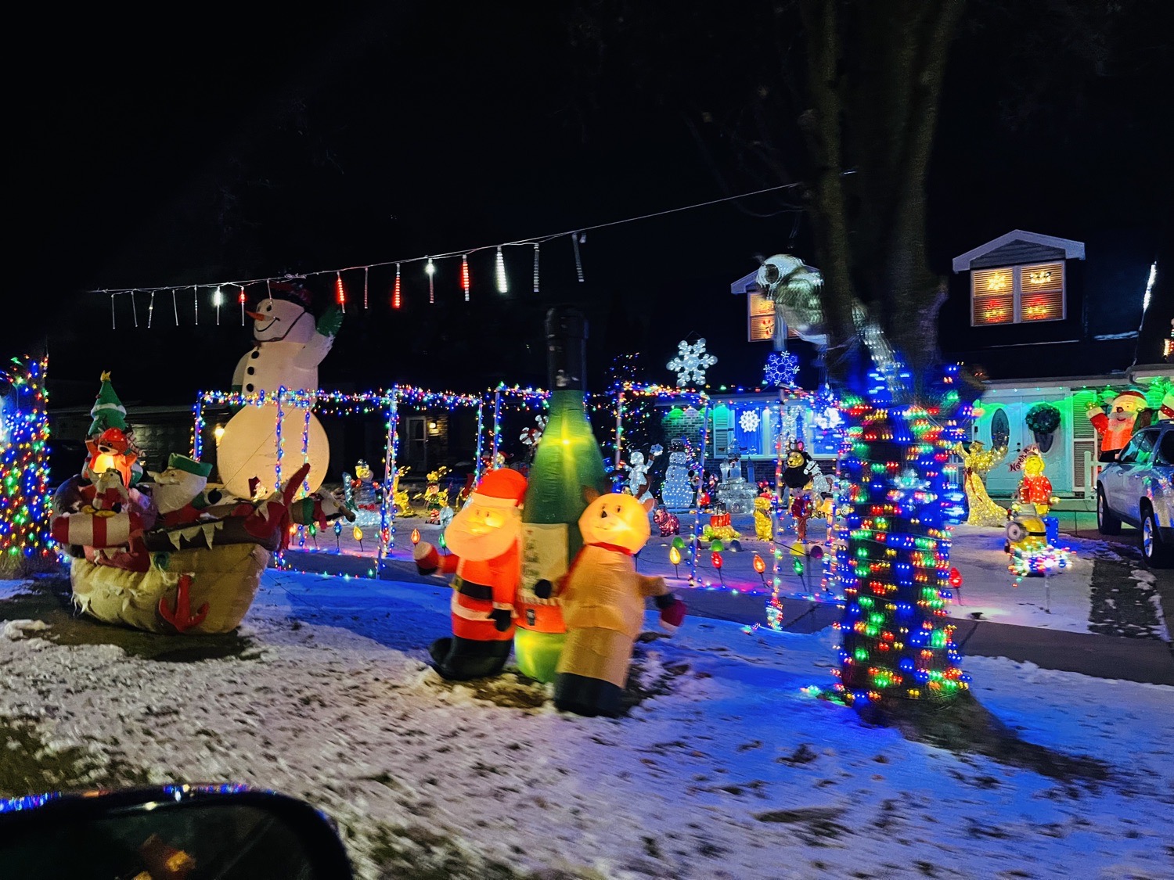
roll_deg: +0.5
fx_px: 882
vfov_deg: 53.1
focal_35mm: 26
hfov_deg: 67.3
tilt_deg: -2.6
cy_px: 440
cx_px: 587
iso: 500
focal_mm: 5.1
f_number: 1.6
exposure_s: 1/30
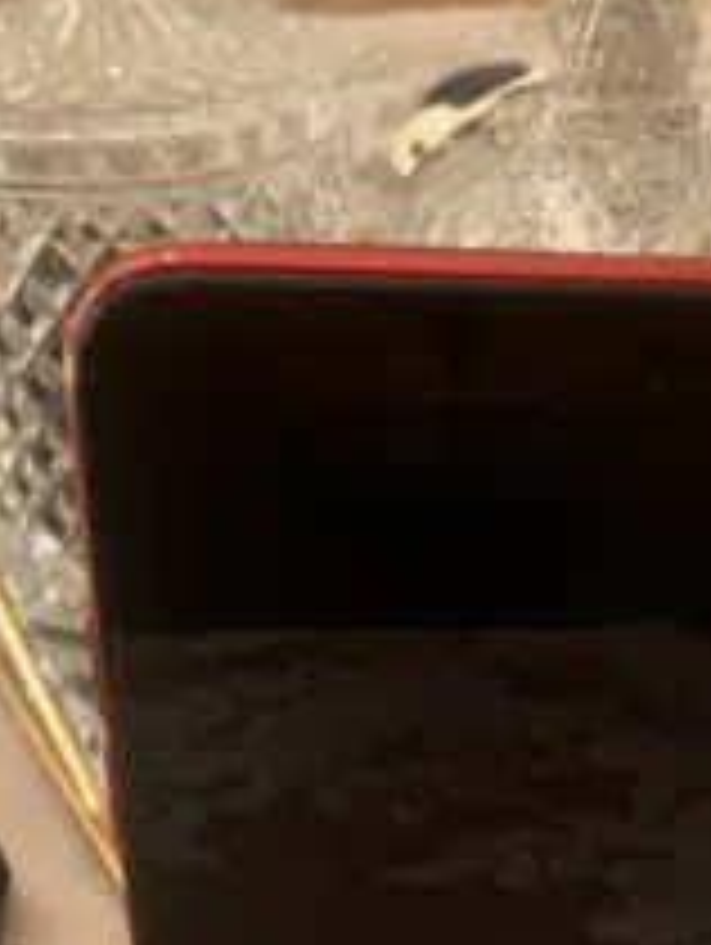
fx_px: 1804
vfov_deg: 26.0
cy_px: 1159
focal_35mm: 66
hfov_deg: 22.2
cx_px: 459
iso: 80
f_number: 1.8
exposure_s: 1/121
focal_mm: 4.25
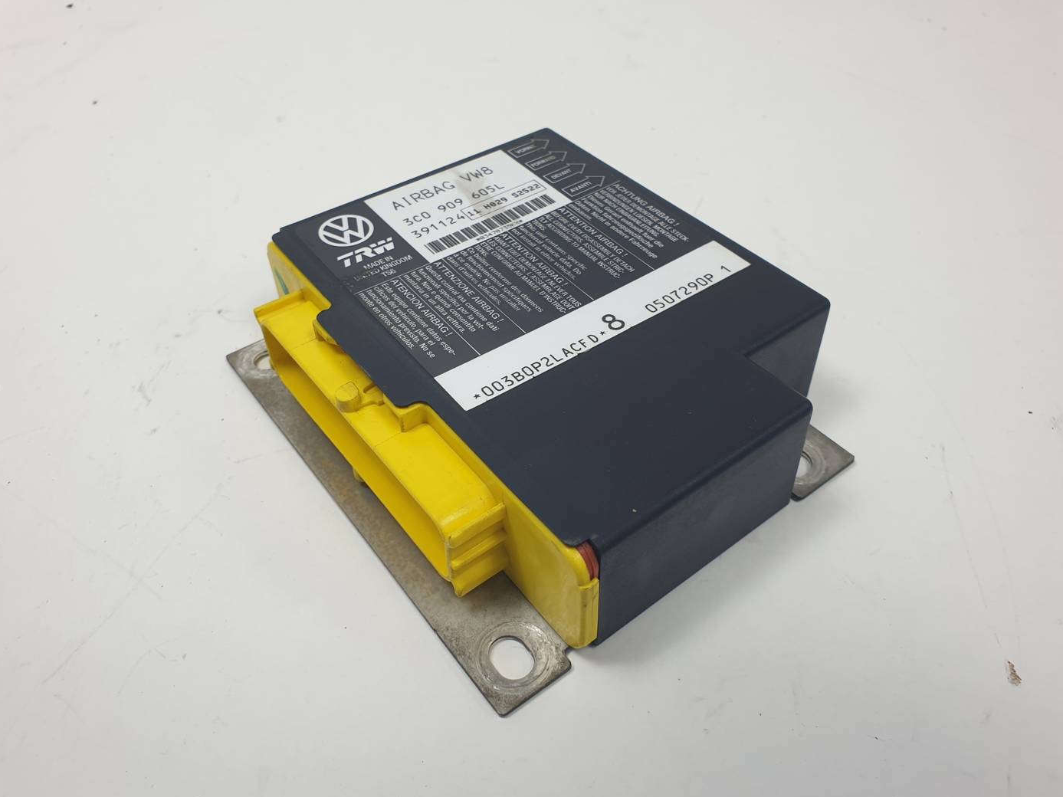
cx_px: 530
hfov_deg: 65.3
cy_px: 394
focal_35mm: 27
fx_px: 829
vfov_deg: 51.3
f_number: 2.4
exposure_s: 1/253
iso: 50
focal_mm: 4.3
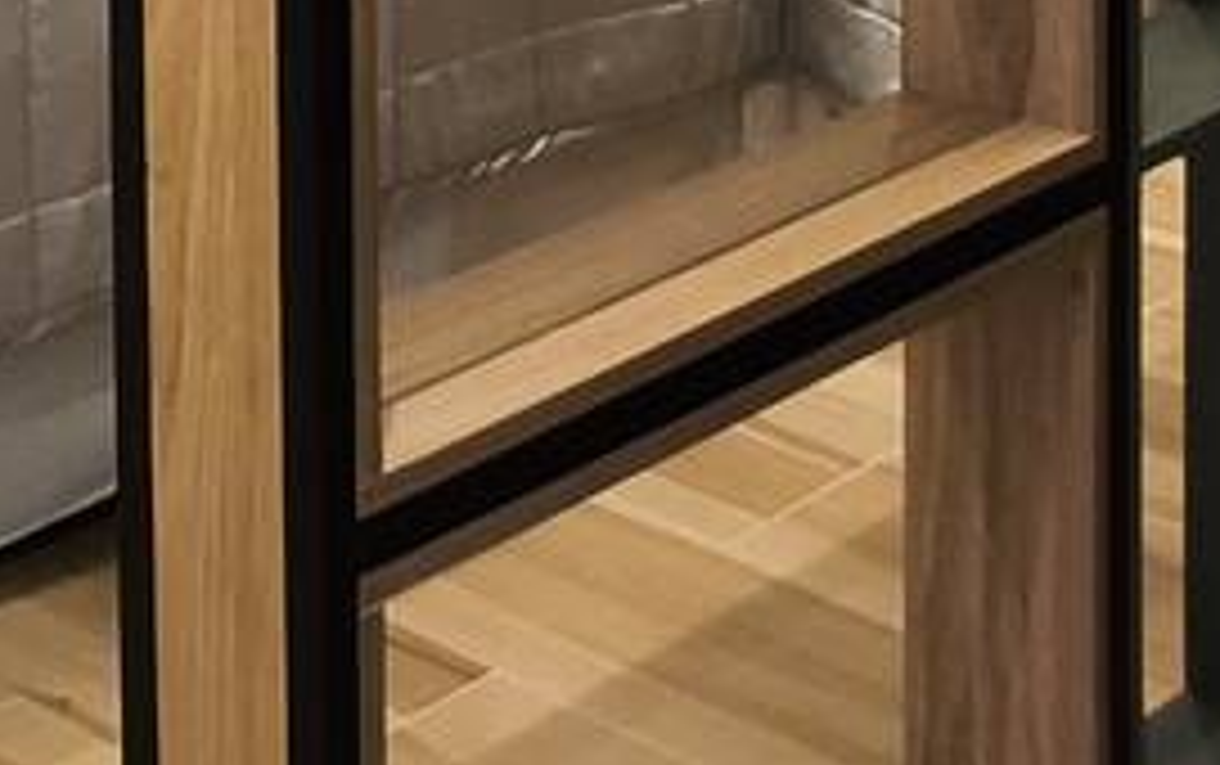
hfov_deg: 22.3
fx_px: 2996
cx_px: 54
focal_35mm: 90
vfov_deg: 12.6
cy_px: -828
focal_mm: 1.65
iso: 400
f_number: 2.2
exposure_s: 1/30
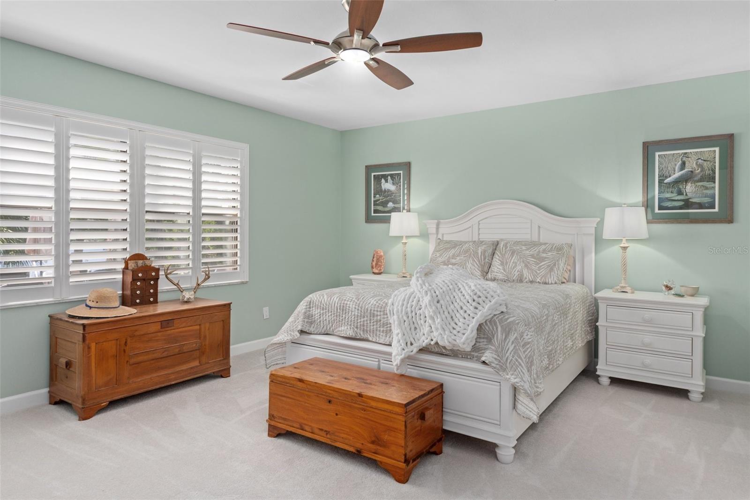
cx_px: 375
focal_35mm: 22
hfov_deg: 77.3
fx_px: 469
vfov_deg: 56.1
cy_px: 250
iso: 320
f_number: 8
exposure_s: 1/5
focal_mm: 15
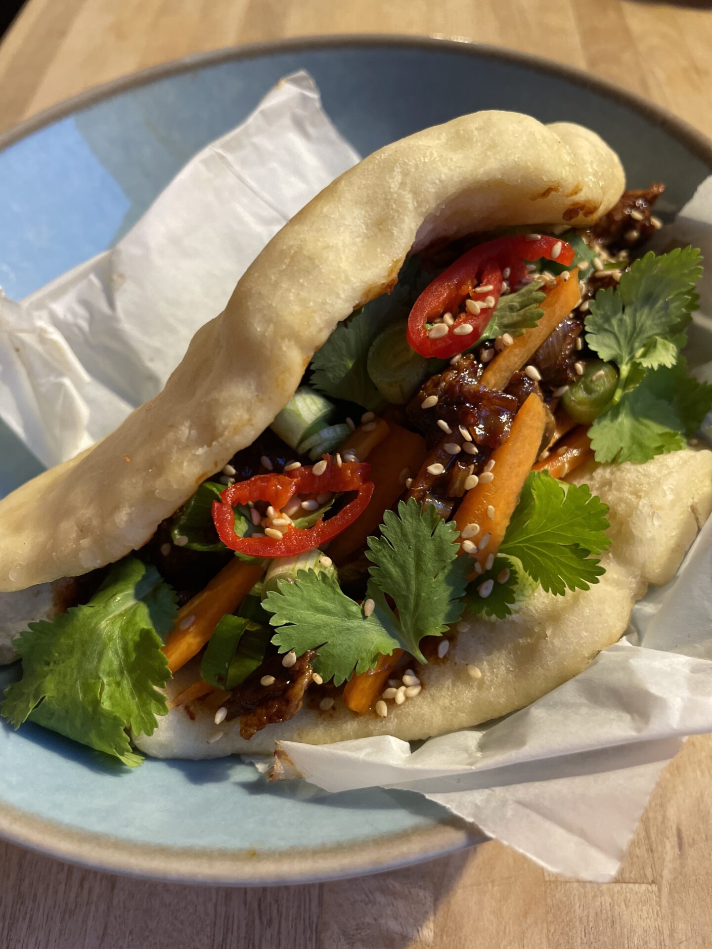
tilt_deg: -55.5
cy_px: 474
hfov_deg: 53.1
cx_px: 356
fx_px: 713
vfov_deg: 67.3
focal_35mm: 26
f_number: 1.6
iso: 250
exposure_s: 1/50
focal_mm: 4.2
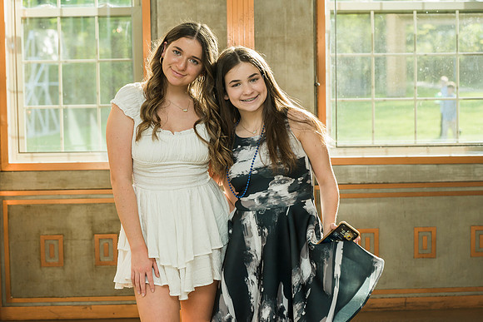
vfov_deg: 17.3
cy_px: 158
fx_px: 1057
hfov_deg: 25.7
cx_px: 251
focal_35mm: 79
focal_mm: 75
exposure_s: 1/125
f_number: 5
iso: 800
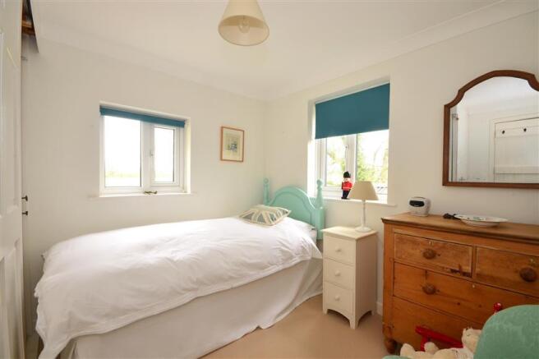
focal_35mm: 15
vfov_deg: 77.3
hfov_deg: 100.4
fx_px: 225
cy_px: 180
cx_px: 270
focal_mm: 10
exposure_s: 1/8
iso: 400
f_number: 11
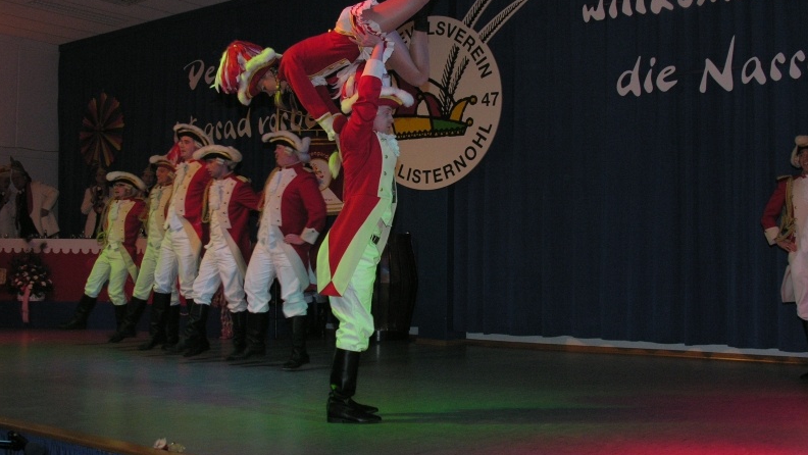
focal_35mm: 44
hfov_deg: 46.4
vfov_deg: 27.1
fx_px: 943
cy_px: 229
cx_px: 407
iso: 200
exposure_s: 1/60.1
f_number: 4.1
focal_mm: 10.2
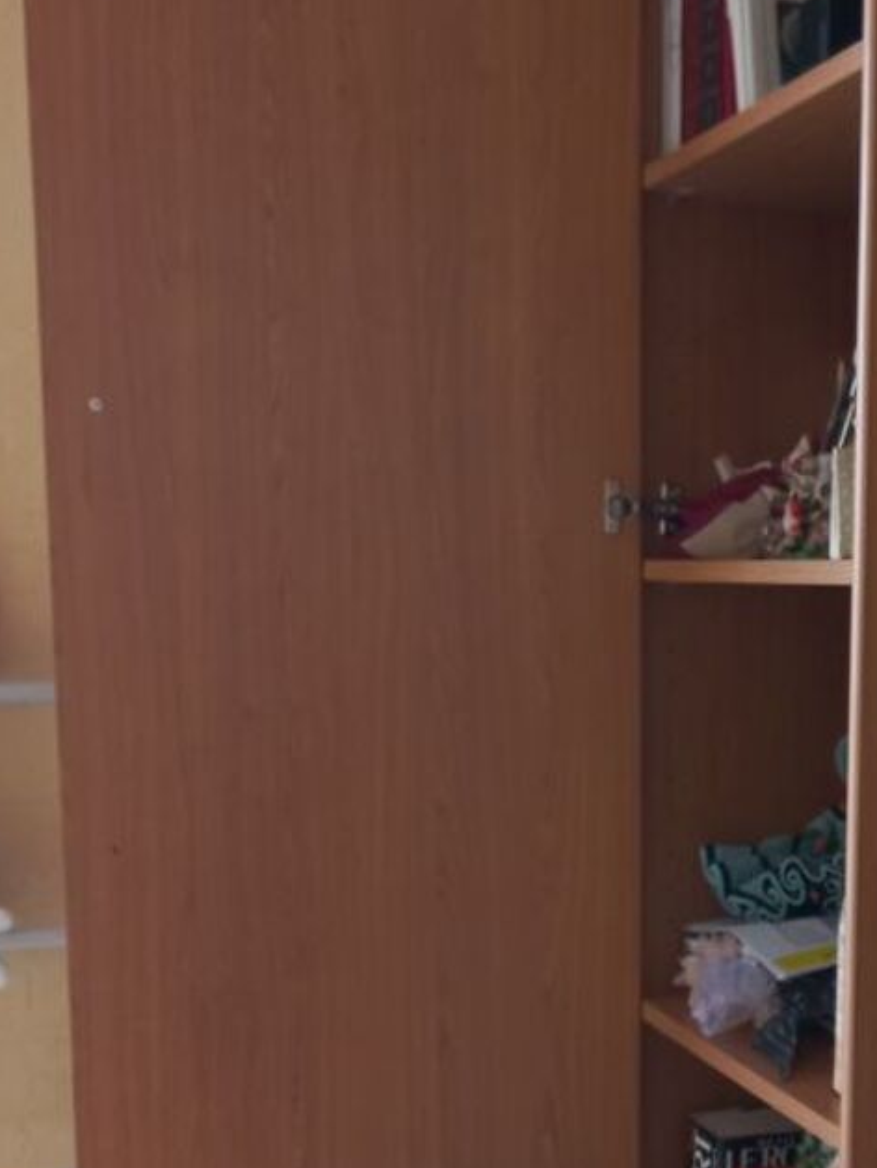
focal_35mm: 53
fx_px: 1790
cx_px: 864
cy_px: 822
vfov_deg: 35.6
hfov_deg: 26.2
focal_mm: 4.6
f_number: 1.8
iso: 320
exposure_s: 1/25
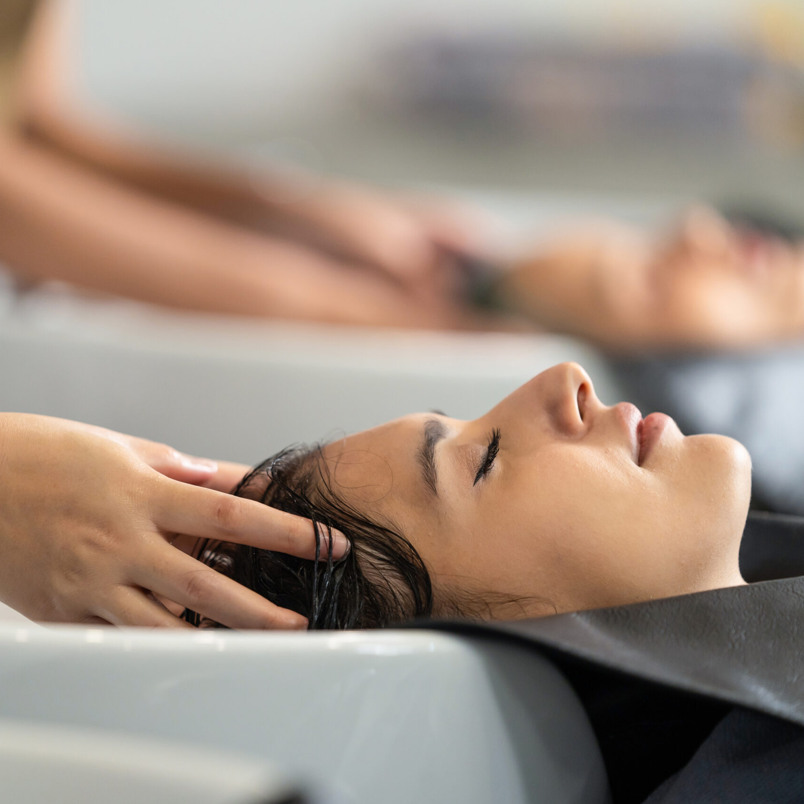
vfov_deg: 7.4
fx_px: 6254
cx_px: 361
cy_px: 403
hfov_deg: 7.4
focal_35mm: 238
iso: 640
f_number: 2.8
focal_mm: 186
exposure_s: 1/320
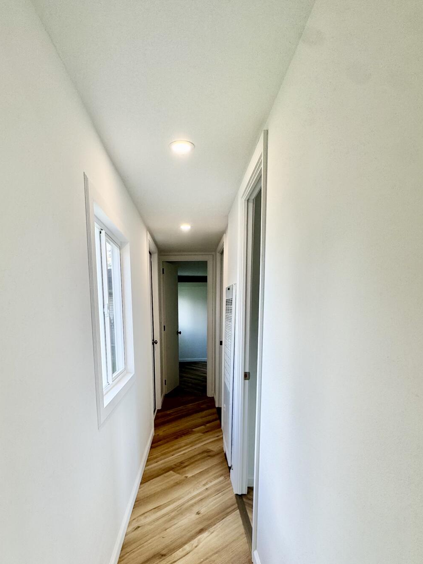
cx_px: 180
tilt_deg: -11.0
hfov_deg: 63.1
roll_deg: +1.3
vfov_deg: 76.5
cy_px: 375
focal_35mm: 21
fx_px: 342
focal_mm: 2.22
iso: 64
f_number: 2.2
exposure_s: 1/120
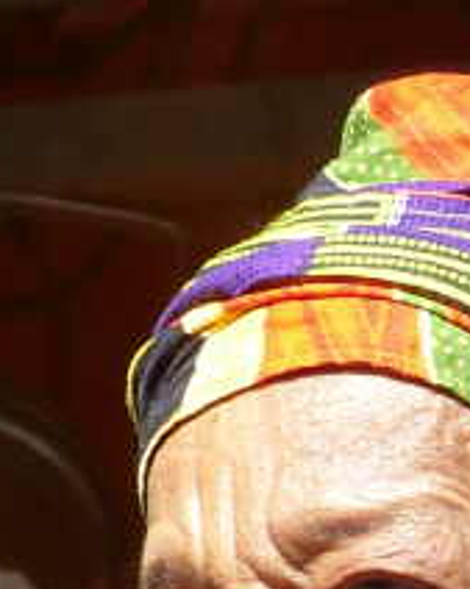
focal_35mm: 655
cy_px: 1300
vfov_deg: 2.9
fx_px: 11414
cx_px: 389
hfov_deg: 2.4
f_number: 4
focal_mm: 25.6
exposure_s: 1/160
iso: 100
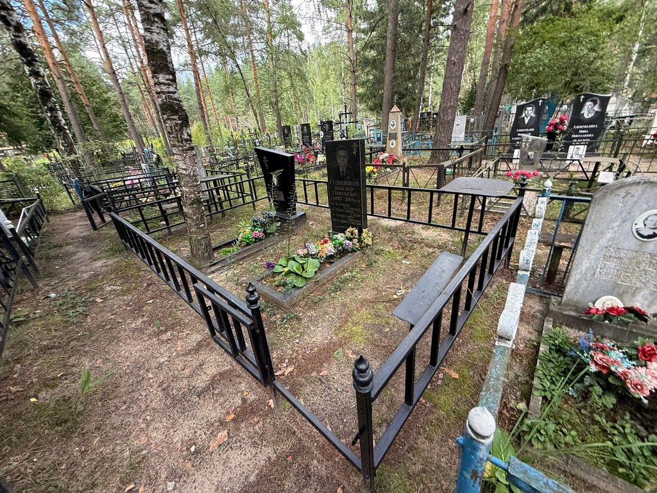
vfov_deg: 85.7
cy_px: 246
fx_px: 266
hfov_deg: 102.1
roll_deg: -1.6
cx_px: 328
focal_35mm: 14
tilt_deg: -23.4
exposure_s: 1/99
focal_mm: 2.22
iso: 50
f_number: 2.2
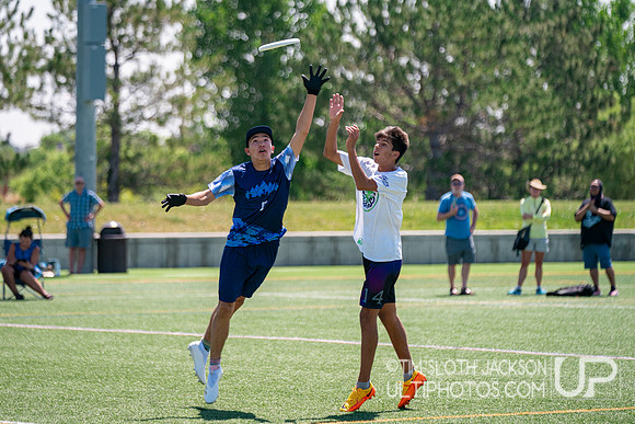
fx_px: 3587
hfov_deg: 10.1
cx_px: 305
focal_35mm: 203
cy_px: 168
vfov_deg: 6.8
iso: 640
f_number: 2.8
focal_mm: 168
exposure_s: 1/6400
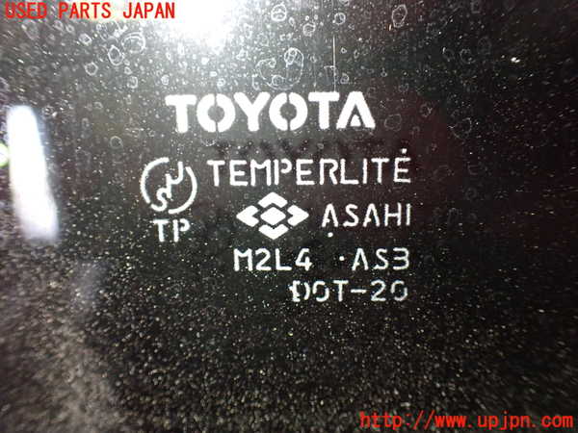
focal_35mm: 30
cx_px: 289
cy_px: 216
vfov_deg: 46.8
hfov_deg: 60.0
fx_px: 501
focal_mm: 5.4
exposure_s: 1/30
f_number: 2.3
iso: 1000
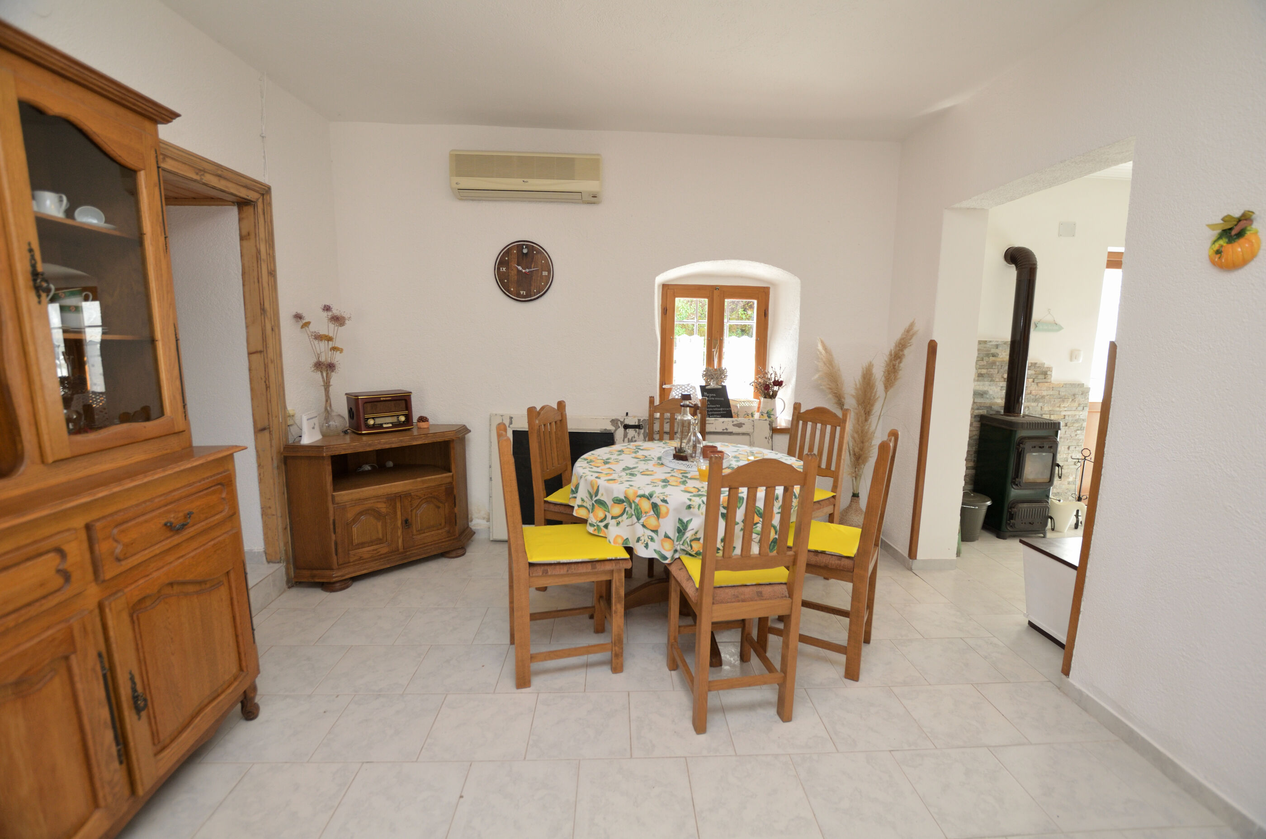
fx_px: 526
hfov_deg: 100.5
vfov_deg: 77.1
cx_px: 633
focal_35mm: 15
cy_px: 420
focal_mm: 10
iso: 320
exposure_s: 1/60
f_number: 4
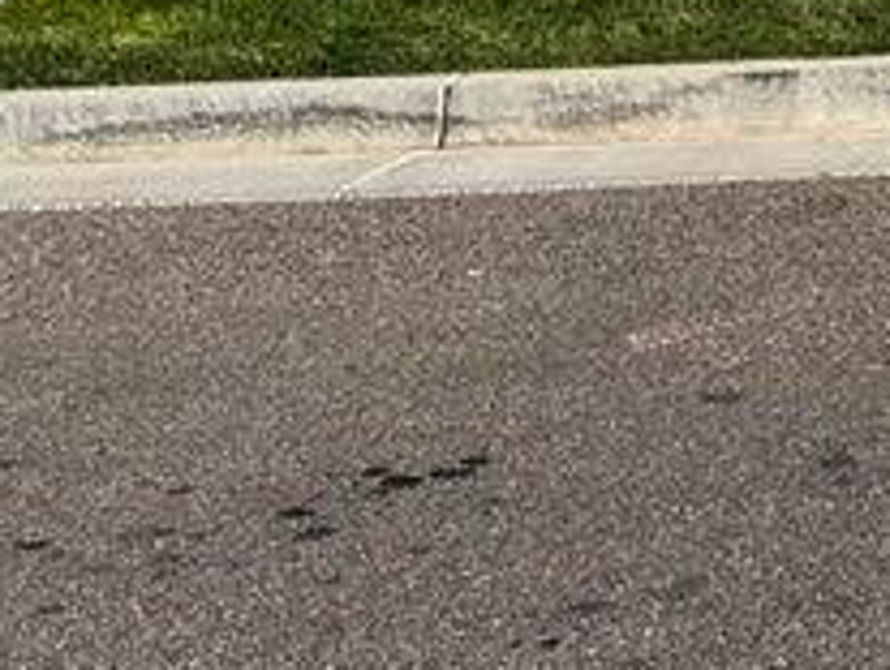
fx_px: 2756
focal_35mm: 107
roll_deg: +1.4
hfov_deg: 16.4
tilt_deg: -5.2
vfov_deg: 13.3
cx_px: 1408
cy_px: -271
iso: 50
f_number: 1.5
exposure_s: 1/4444
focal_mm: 5.7
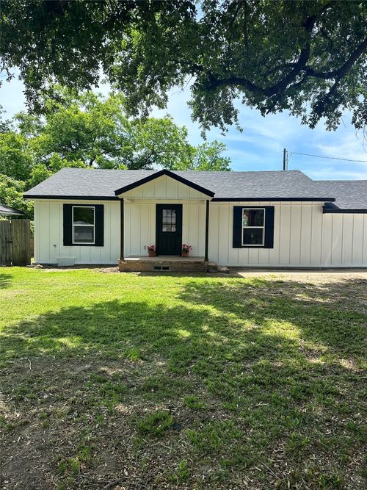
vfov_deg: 71.6
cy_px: 245
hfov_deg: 56.8
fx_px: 339
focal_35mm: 24
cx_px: 184
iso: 80
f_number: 1.78
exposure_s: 1/1692
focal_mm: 6.86
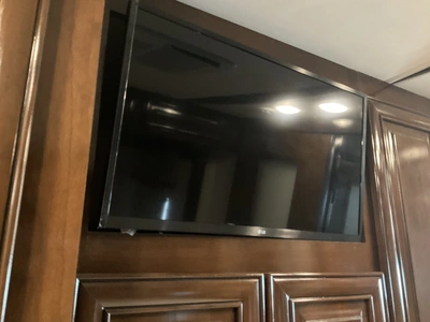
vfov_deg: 48.2
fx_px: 360
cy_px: 161
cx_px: 215
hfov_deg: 61.7
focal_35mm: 29
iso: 640
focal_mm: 3
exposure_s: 1/19
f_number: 1.8
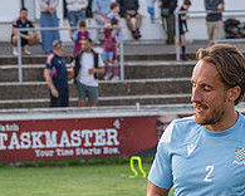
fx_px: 1762
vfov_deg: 6.3
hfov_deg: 8.0
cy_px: 271
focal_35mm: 243
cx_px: 109
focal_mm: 66
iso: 125
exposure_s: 1/100
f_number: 5
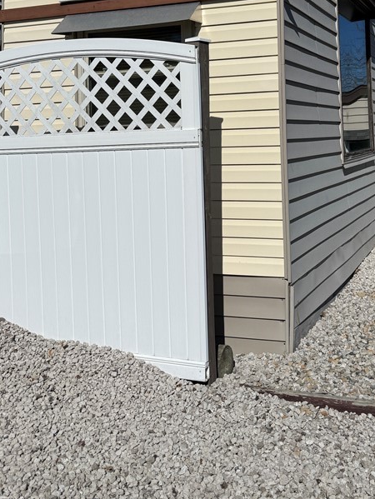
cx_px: 275
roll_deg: +2.2
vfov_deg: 43.6
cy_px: 98
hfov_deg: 34.5
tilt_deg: +1.5
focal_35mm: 41
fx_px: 592
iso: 64
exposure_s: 1/14286
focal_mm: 6.76
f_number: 1.78
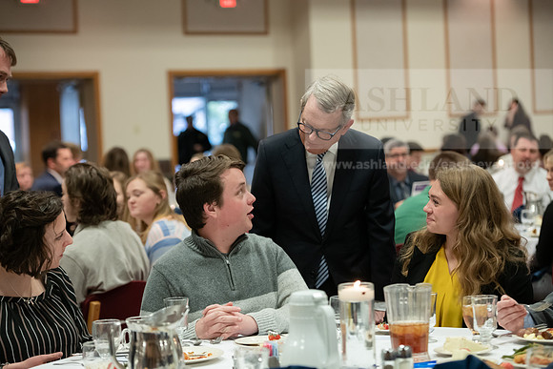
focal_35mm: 98
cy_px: 184
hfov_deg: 20.8
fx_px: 1506
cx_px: 276
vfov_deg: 14.0
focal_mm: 98
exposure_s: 1/200
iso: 2500
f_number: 3.5
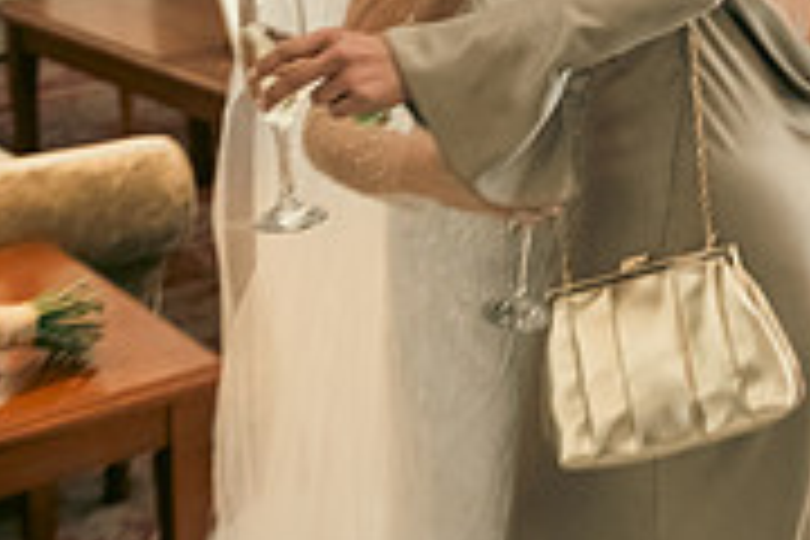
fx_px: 1890
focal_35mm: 84
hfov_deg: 24.1
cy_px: -290
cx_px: 536
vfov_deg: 15.0
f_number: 3.5
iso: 1000
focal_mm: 26
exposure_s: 1/160
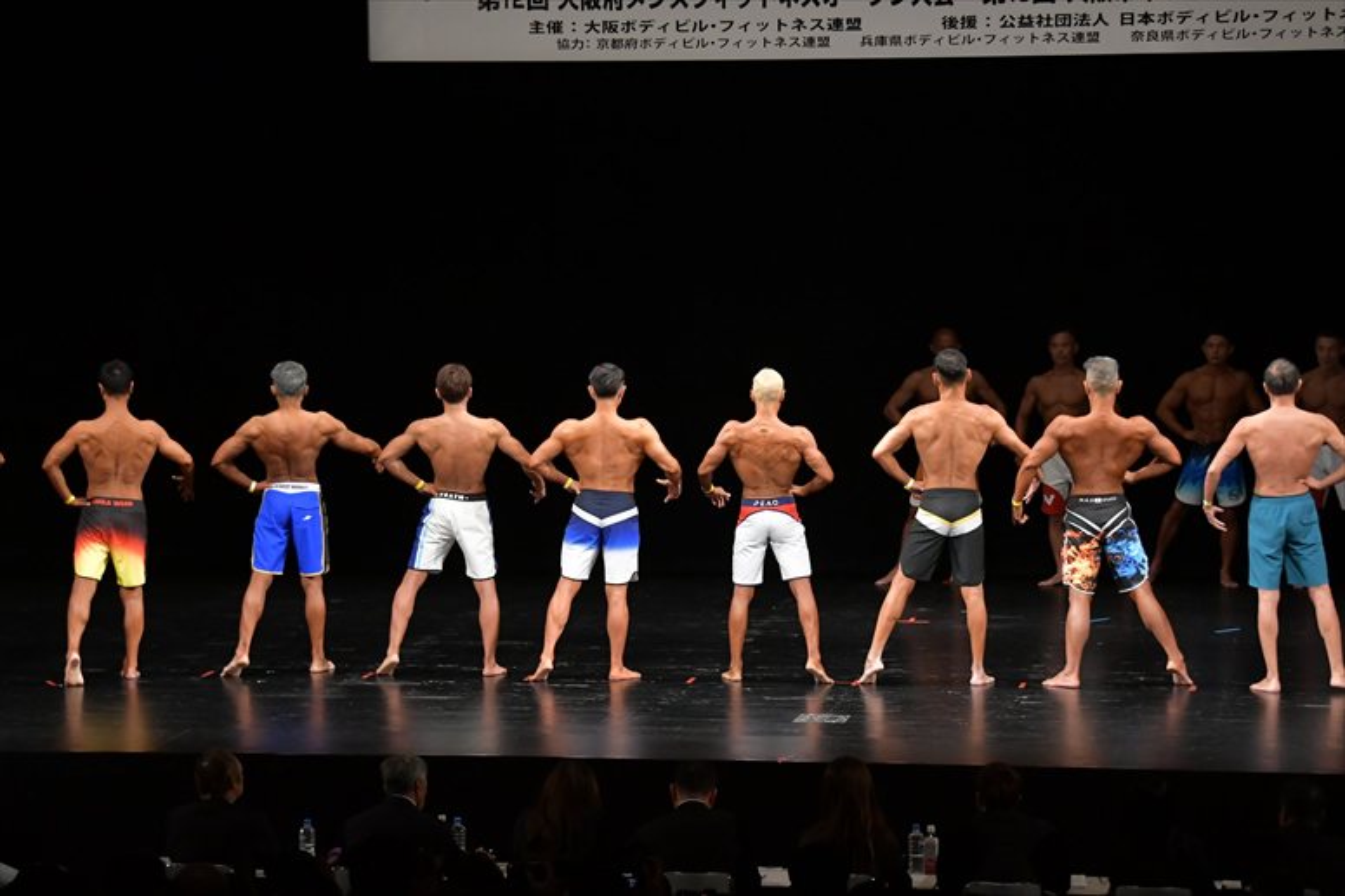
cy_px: 448
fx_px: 4369
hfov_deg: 17.5
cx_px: 672
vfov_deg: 11.7
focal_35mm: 117
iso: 3200
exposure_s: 1/400
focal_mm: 78
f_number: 5.6
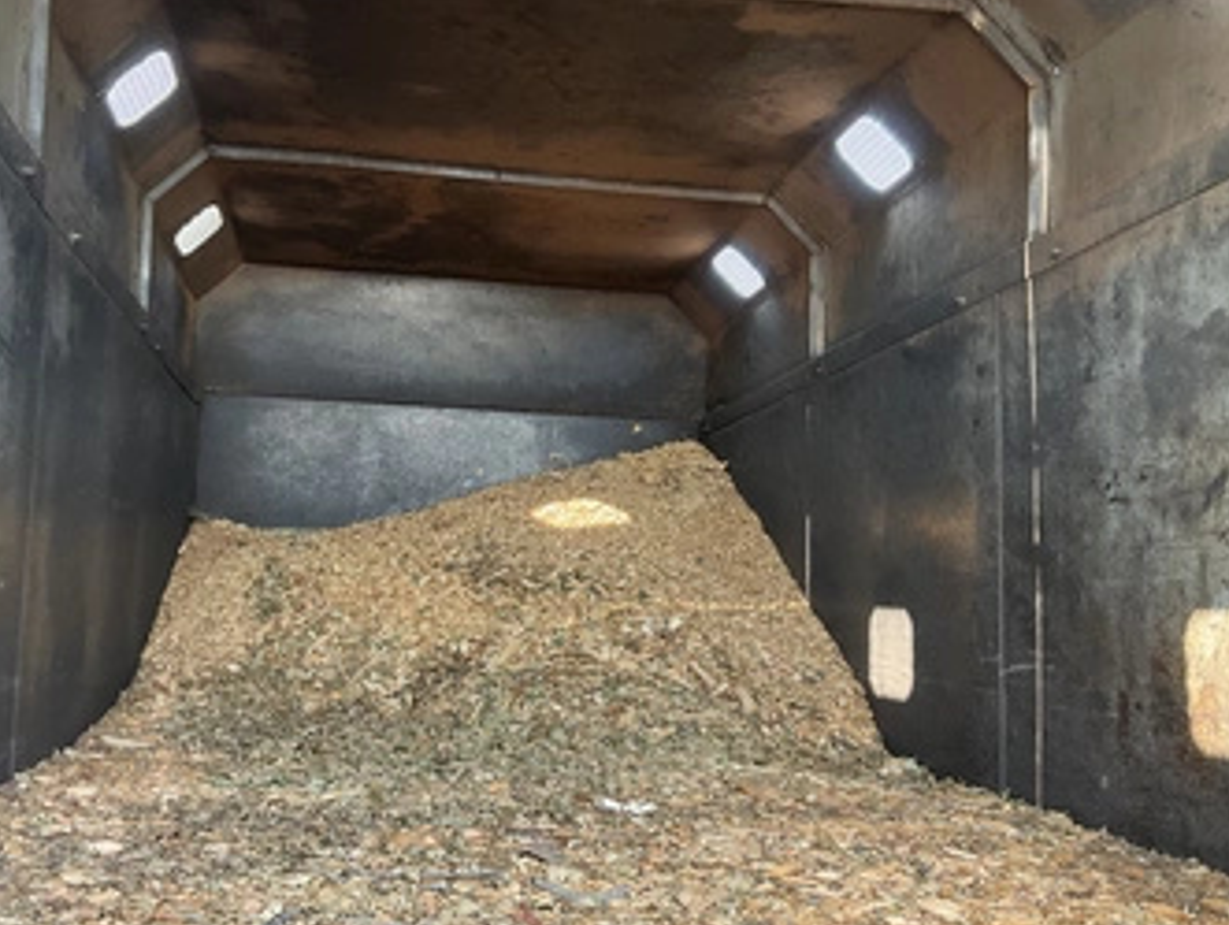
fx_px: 1244
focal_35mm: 35
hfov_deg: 52.4
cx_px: 520
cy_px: 490
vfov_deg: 40.8
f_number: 1.8
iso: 64
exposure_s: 1/76
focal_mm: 3
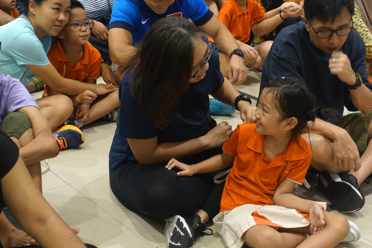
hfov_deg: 30.5
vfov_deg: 20.6
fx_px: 682
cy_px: 109
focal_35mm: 66
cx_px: 193
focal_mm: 19.29
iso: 500
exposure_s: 1/60
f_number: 2.8
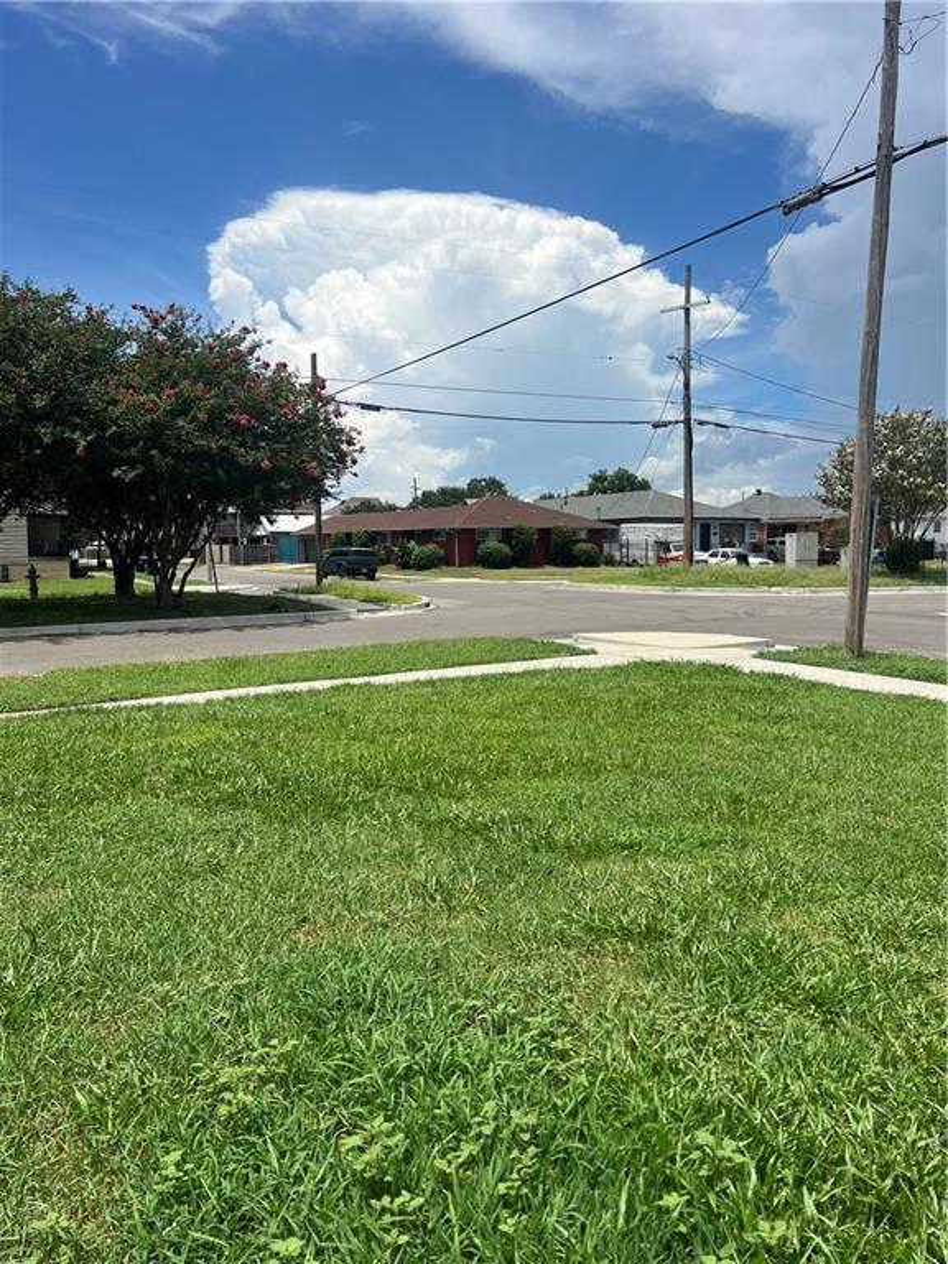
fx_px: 949
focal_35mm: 26
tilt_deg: -4.3
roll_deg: +0.7
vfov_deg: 67.3
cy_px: 632
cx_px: 474
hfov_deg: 53.1
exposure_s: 1/6211
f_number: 1.5
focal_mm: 5.7
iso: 50
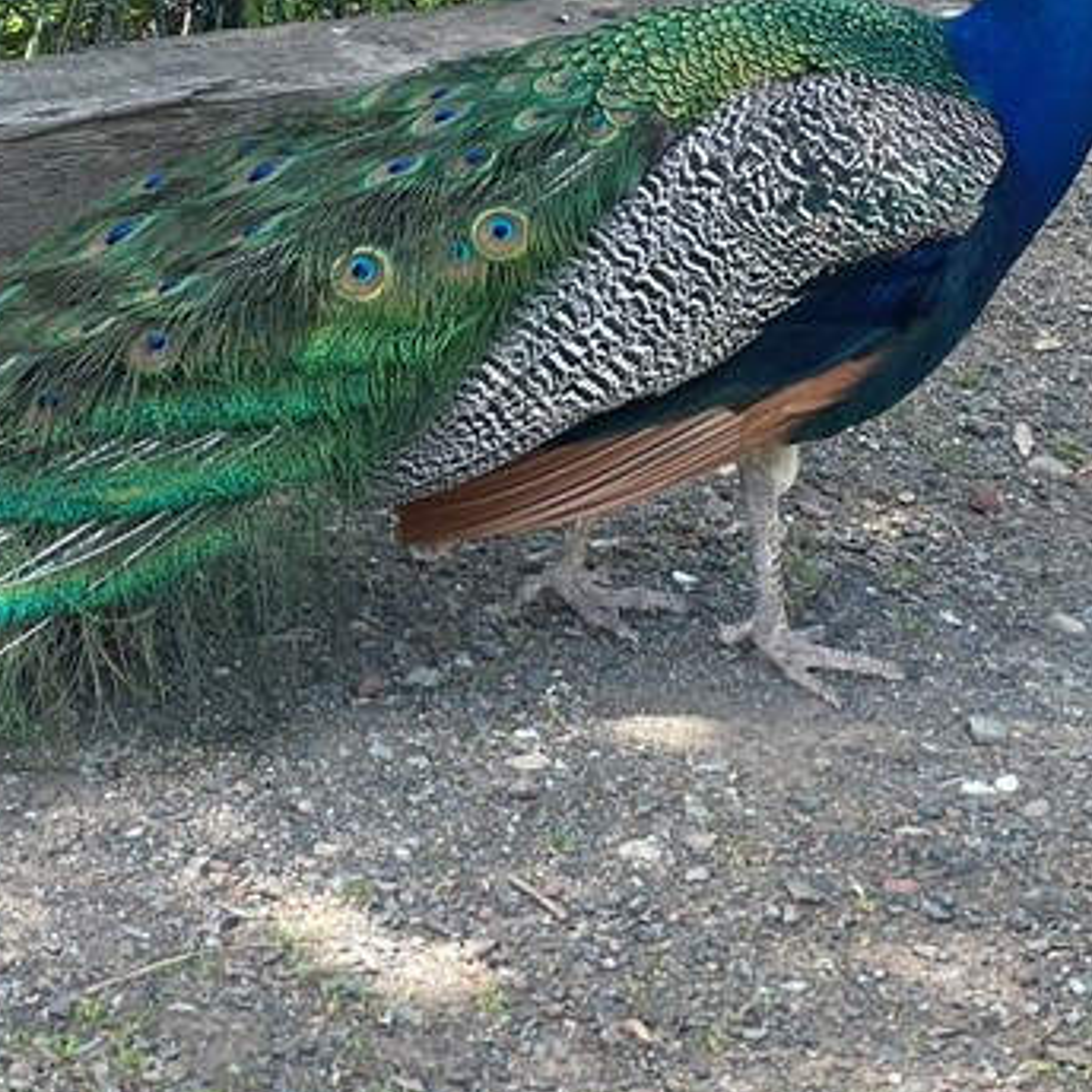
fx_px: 4890
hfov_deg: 12.7
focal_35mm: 137
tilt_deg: -21.8
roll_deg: -3.8
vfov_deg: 12.7
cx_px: 130
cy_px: 149
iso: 25
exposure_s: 1/129
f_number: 2
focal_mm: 6
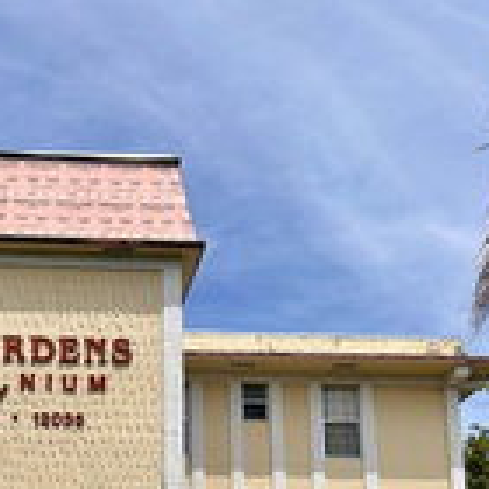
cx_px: 100
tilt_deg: +12.6
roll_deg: +0.8
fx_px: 1119
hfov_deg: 24.3
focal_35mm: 70
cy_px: 527
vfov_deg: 23.3
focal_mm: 5.7
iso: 50
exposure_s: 1/7463
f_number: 1.5
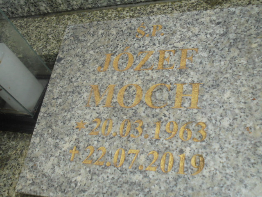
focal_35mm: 38
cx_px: 131
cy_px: 98
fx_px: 288
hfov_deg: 49.0
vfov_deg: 37.7
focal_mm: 6.9
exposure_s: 1/250
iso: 100
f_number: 4.2
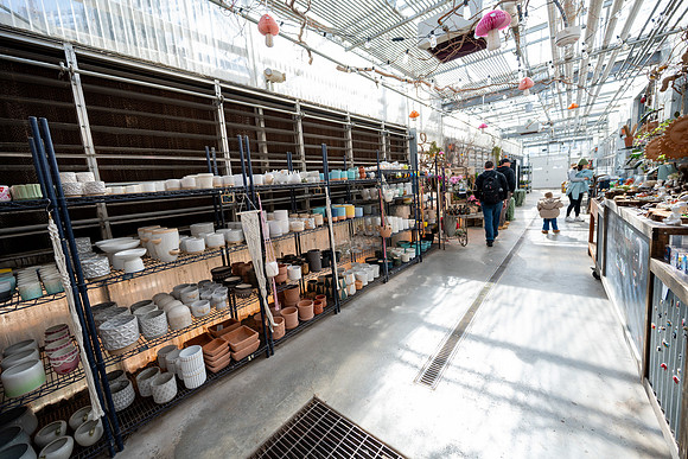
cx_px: 344
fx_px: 268
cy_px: 230
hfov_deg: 104.2
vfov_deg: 81.2
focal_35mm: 14
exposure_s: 1/160
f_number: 4
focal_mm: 14
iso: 125
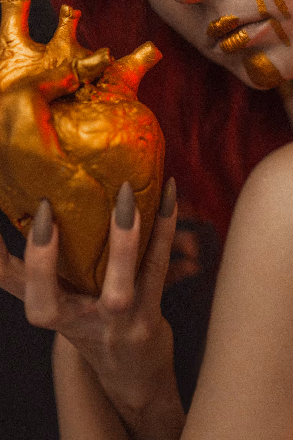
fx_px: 1111
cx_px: 229
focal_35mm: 91
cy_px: 101
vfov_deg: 22.1
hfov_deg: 14.9
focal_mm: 35
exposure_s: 1/160
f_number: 1.4
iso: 125
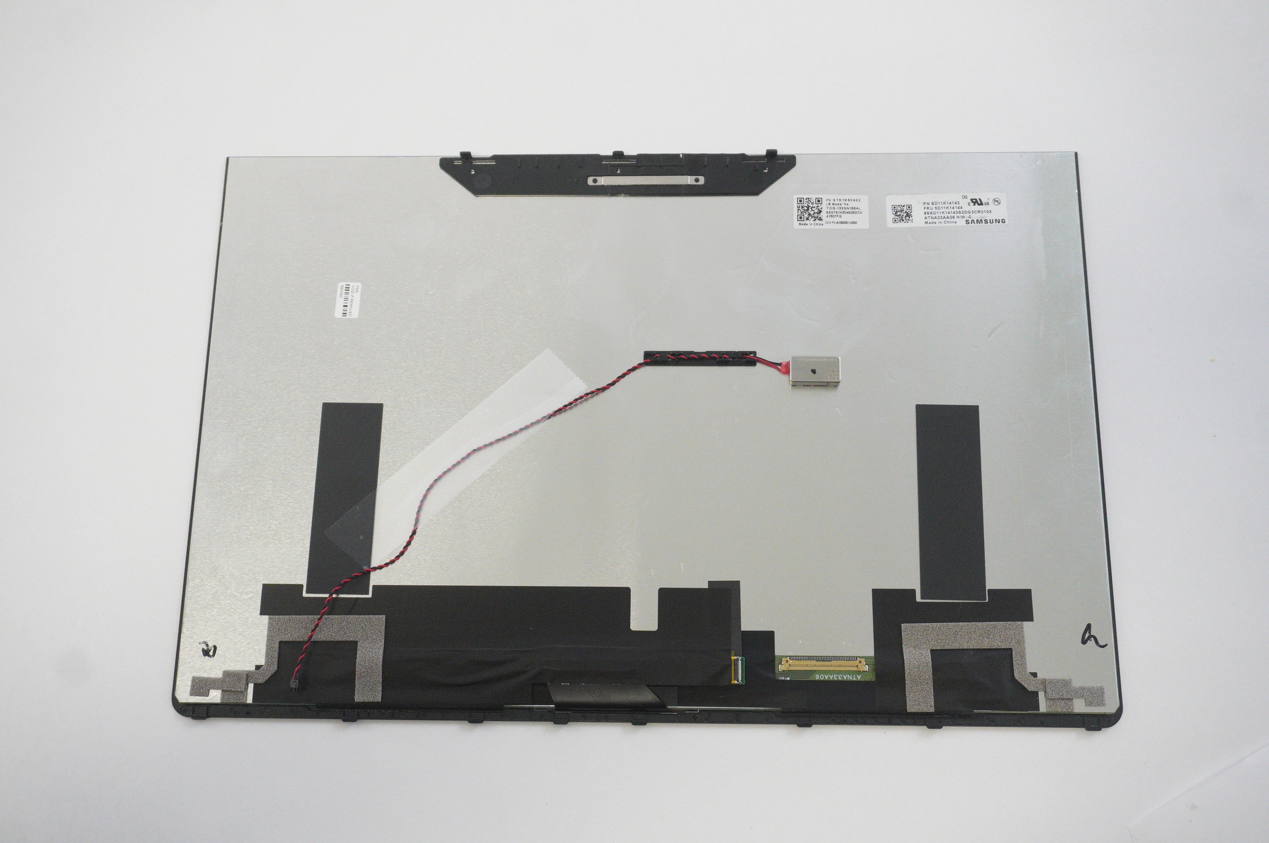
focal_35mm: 38
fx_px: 1321
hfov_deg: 51.3
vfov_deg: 35.4
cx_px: 634
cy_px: 422
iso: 3200
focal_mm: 25
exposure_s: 1/200
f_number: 5.6
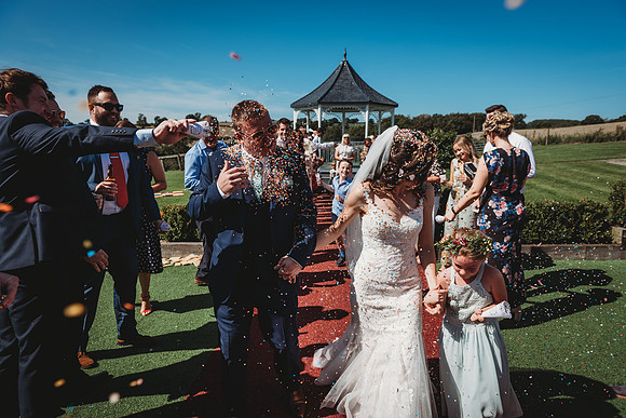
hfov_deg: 73.7
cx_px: 313
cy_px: 209
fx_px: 417
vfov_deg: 53.2
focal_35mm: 24
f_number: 5
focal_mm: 24
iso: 100
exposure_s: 1/640
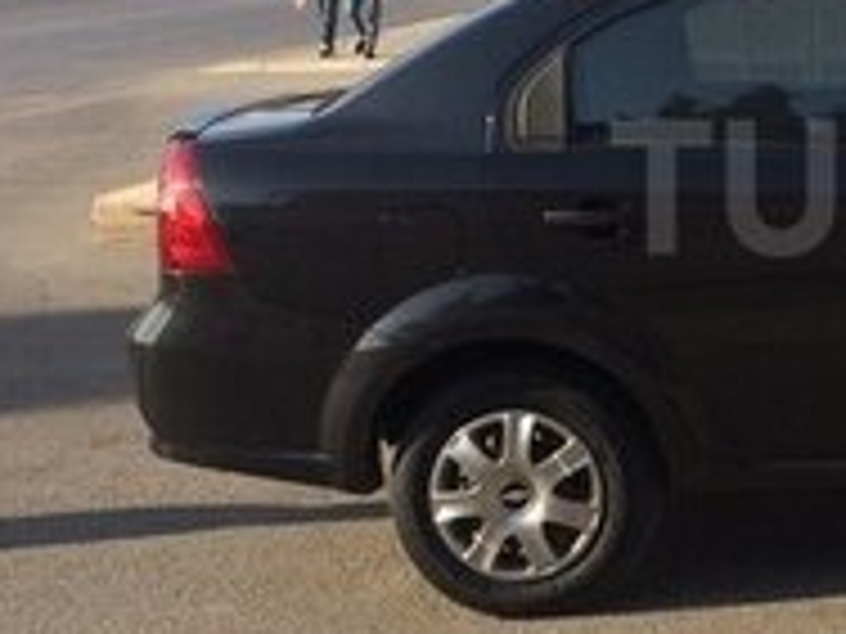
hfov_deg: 18.1
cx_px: 1071
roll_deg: -1.1
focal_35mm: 102
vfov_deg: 14.5
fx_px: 2493
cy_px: 187
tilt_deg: -8.1
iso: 32
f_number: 2.2
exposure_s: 1/1208
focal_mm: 4.15
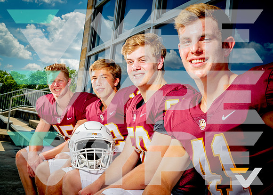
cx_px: 136
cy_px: 98
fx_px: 333
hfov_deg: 44.6
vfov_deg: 32.7
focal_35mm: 43
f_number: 11
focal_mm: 41
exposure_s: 1/125
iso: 100
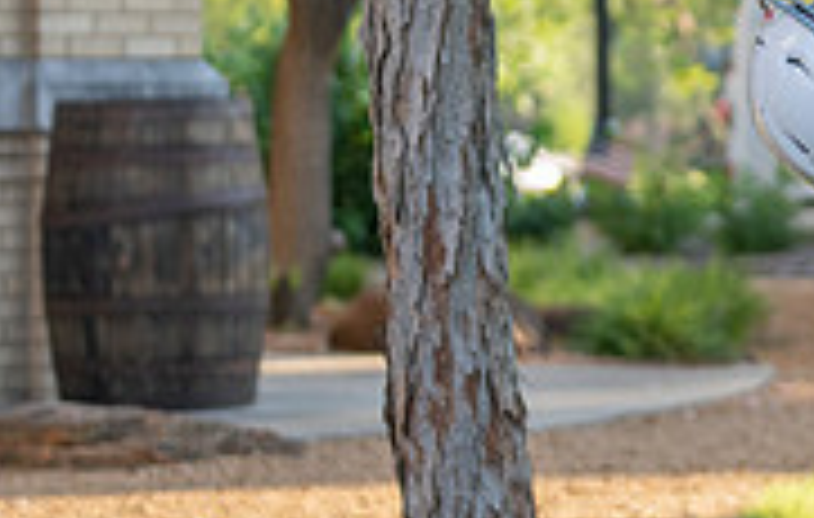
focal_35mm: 251
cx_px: 1060
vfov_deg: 5.3
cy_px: 152
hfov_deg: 8.2
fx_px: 5594
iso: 200
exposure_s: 1/320
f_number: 2.8
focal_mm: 70
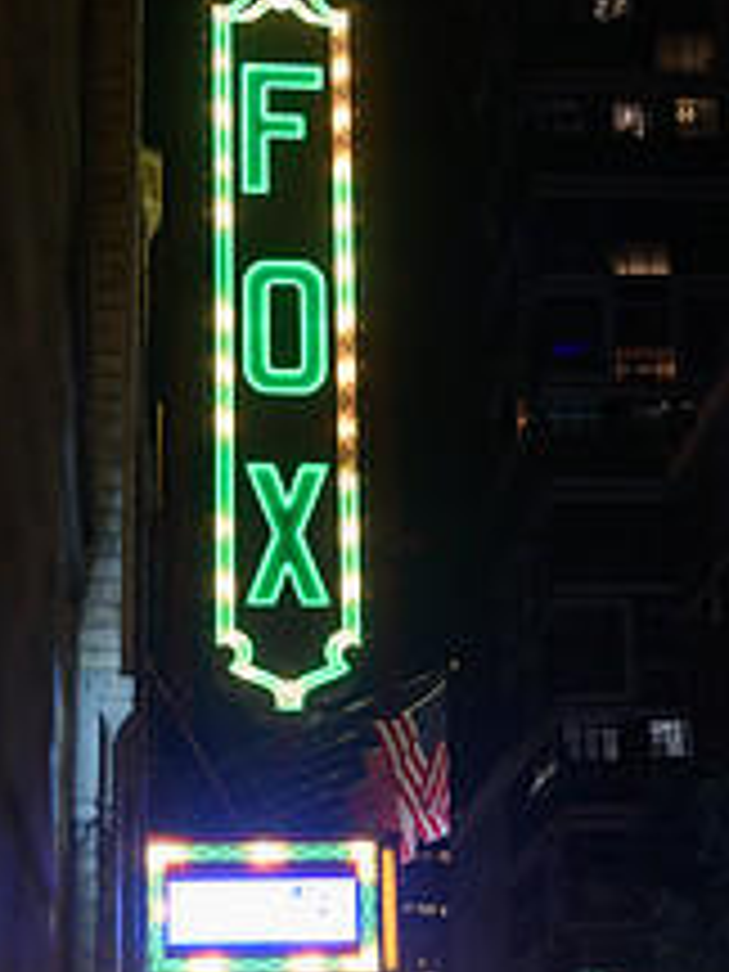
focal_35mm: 80
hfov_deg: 18.4
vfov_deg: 24.4
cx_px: 400
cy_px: 603
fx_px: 2246
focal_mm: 40
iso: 1250
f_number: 4.5
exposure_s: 1/50
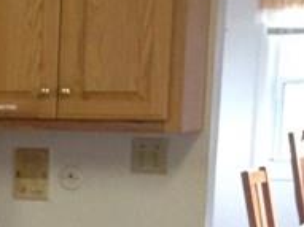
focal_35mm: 177
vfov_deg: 8.3
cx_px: -197
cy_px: 279
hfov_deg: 10.6
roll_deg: -0.4
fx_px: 1553
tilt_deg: -9.5
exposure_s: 1/20
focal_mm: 4.12
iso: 250
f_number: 2.4
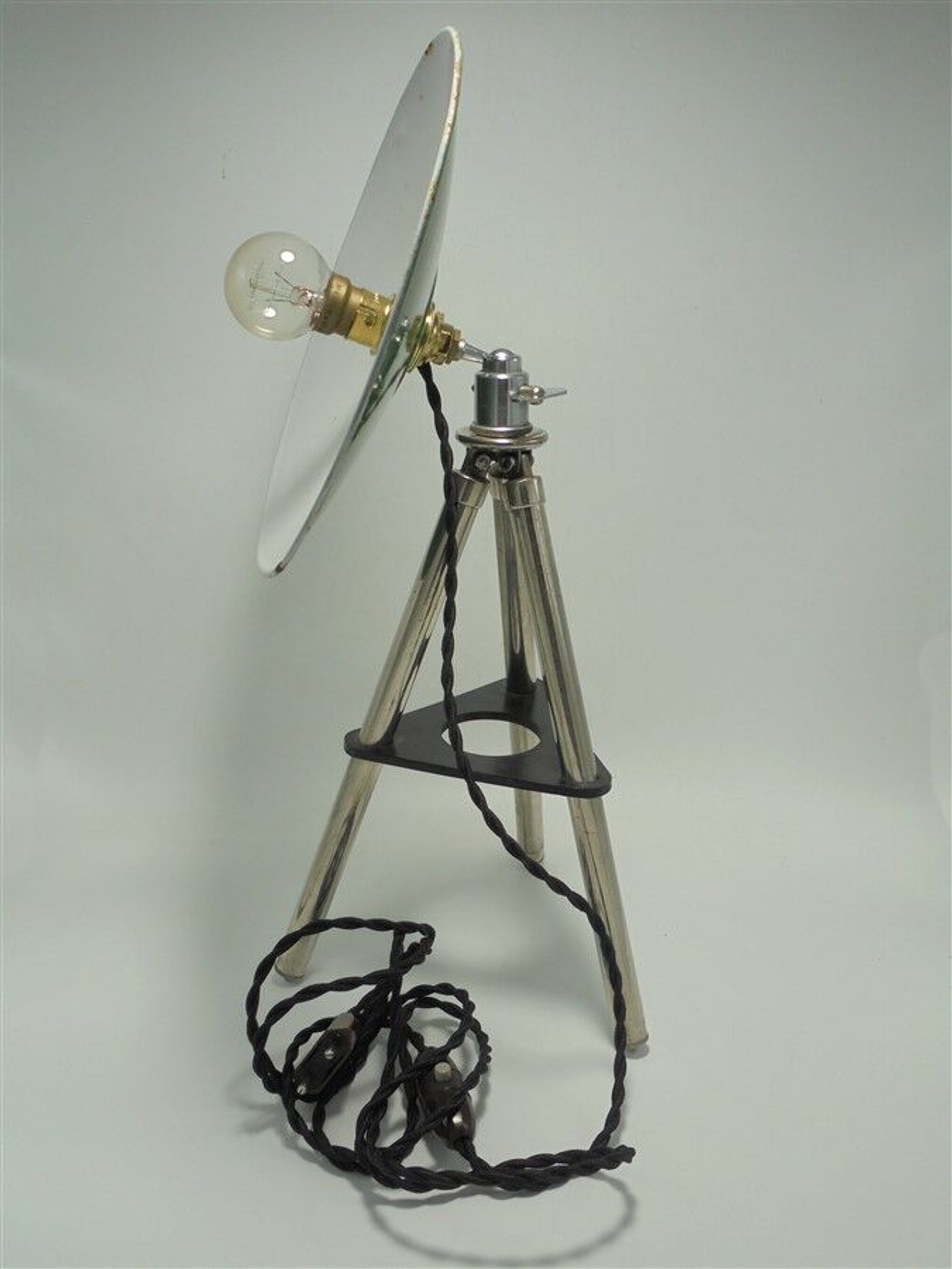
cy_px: 634
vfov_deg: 54.0
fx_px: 1247
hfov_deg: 41.8
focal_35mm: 34
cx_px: 476
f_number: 4
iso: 100
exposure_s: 1/100
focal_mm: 6.1
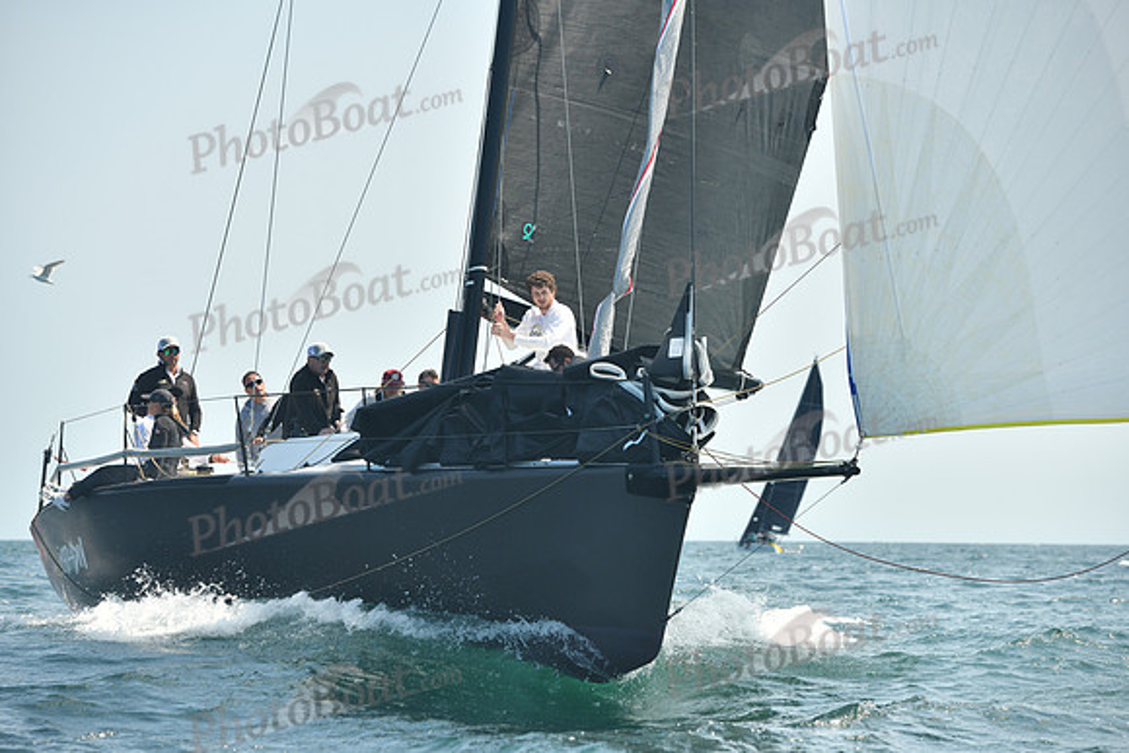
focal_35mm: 140
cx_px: 564
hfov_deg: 14.7
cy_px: 376
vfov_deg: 9.8
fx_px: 4391
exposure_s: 1/640
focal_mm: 140
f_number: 5.6
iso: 320
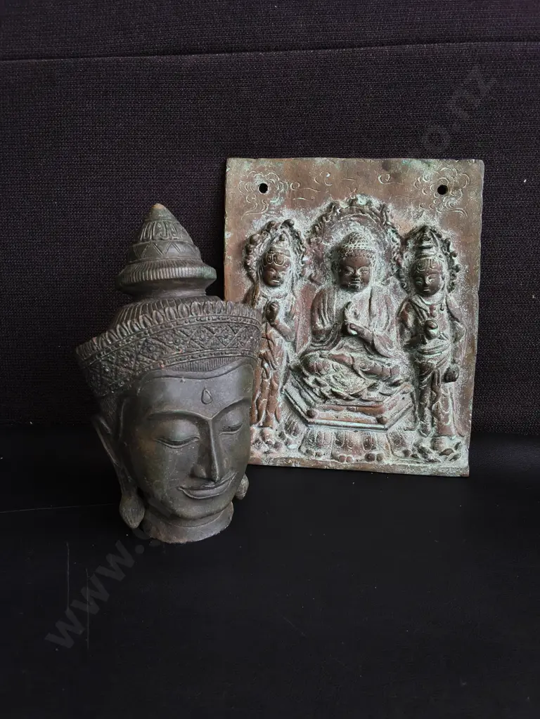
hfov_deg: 51.4
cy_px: 360
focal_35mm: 27
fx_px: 562
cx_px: 270
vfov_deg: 65.3
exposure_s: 1/100
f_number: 2
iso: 40
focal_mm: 2.87
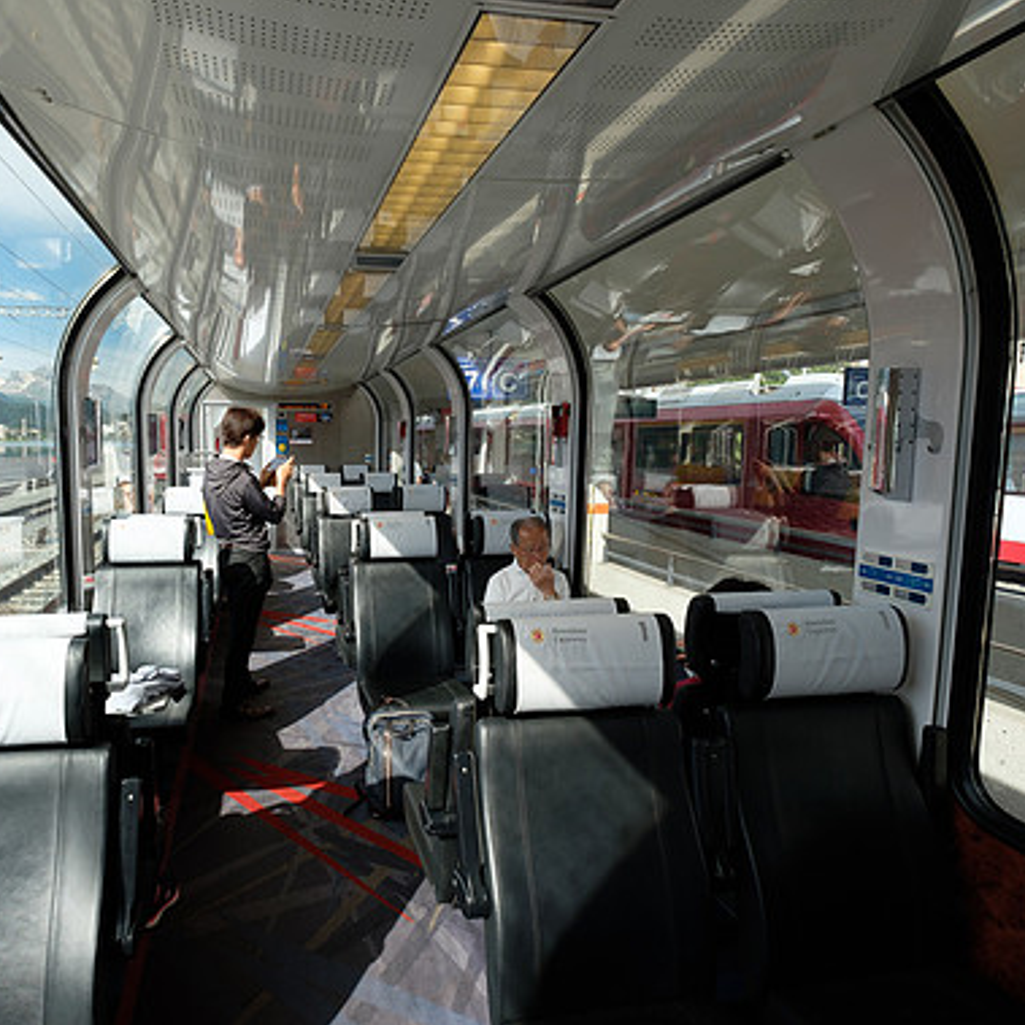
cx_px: 376
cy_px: 512
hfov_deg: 73.4
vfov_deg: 74.8
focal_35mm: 20
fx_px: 670
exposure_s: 1/125
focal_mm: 10
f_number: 7.1
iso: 320
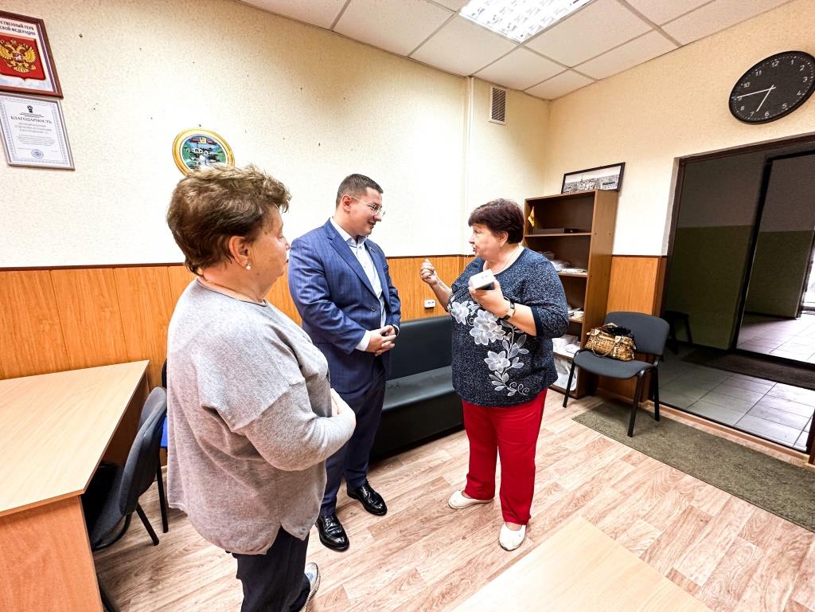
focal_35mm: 14
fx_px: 330
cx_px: 408
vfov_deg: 85.7
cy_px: 306
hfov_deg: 102.1
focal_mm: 2.22
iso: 200
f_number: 2.2
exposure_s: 1/50
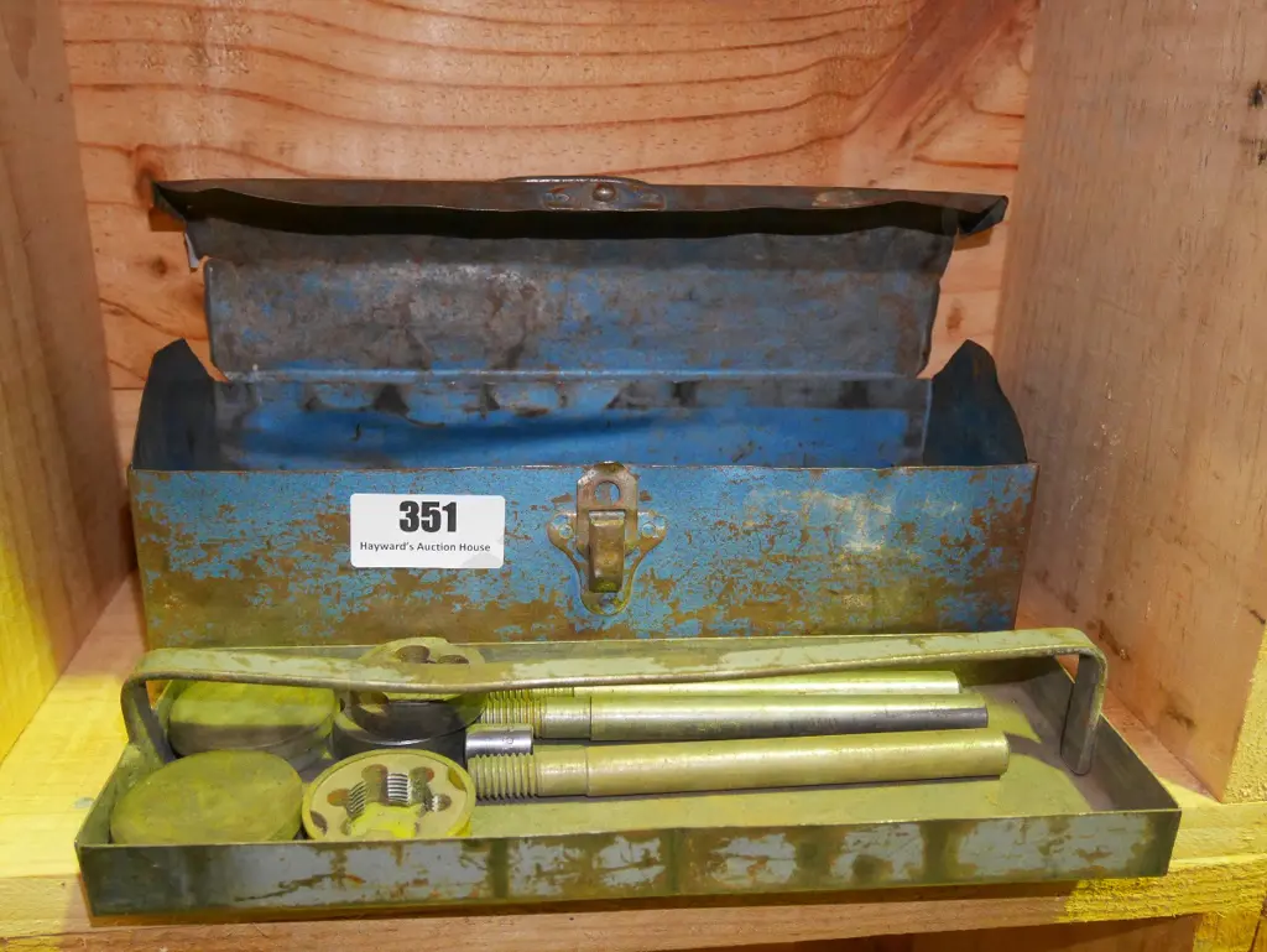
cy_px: 476
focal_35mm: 30
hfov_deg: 59.9
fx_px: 1099
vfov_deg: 46.8
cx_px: 634
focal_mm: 15
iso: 3200
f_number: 4
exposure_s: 1/60
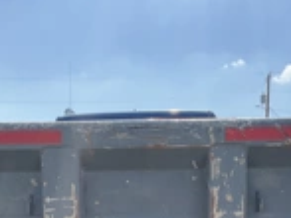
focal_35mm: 79
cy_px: 264
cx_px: 143
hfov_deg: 24.7
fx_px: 664
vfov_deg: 17.7
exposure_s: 1/1675
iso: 25
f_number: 1.8
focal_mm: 3
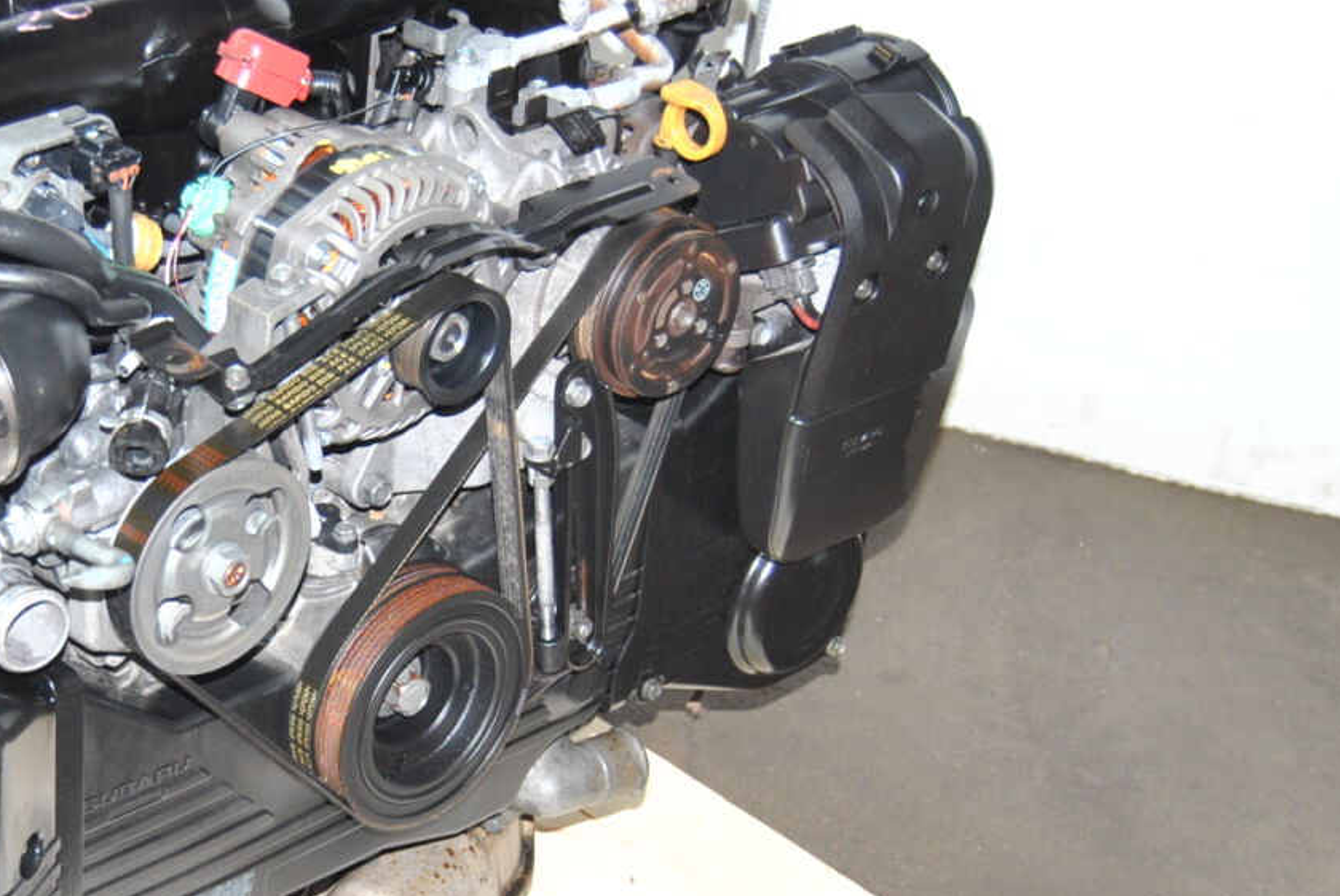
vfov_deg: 17.1
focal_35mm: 80
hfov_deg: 24.7
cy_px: 610
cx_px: 161
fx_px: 2981
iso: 400
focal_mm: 28
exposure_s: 1/160
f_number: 4
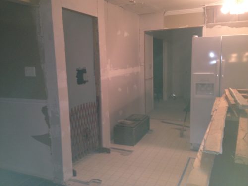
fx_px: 251
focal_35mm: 35
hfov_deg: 52.6
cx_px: 124
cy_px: 93
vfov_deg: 40.7
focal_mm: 4.28
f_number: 2.4
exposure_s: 1/20
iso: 100
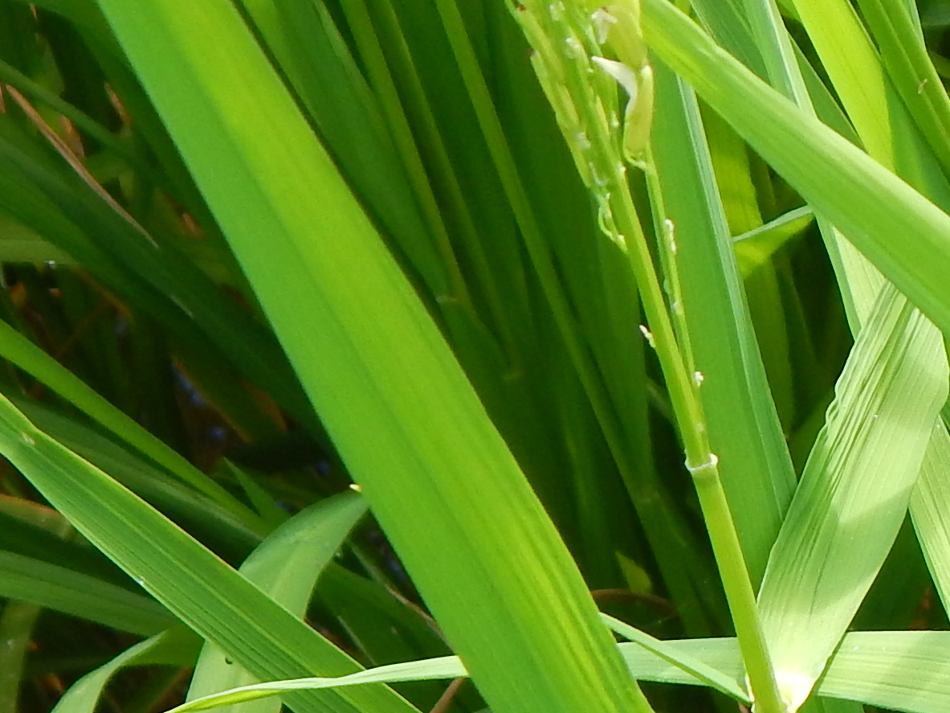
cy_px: 609
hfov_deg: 12.6
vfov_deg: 10.0
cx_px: 1473
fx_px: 4061
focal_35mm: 148
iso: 125
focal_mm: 6.8
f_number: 3.4
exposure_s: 1/200
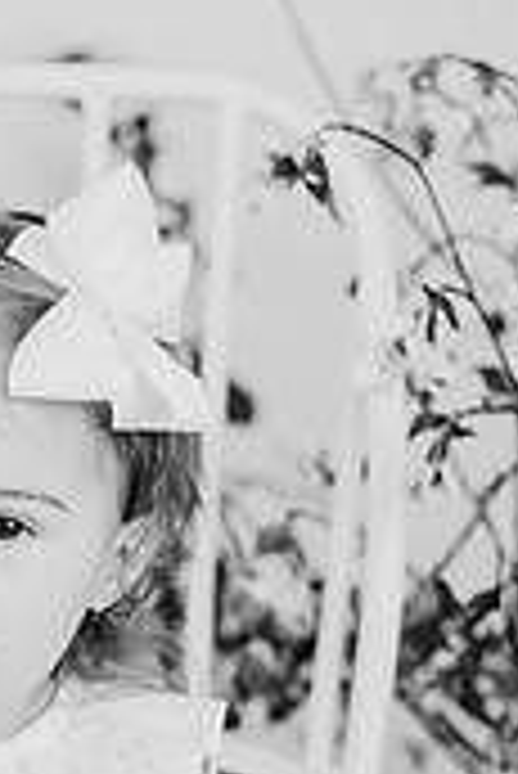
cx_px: -72
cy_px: 814
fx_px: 2822
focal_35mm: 131
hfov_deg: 10.3
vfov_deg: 15.3
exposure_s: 1/160
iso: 125
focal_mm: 50
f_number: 2.5
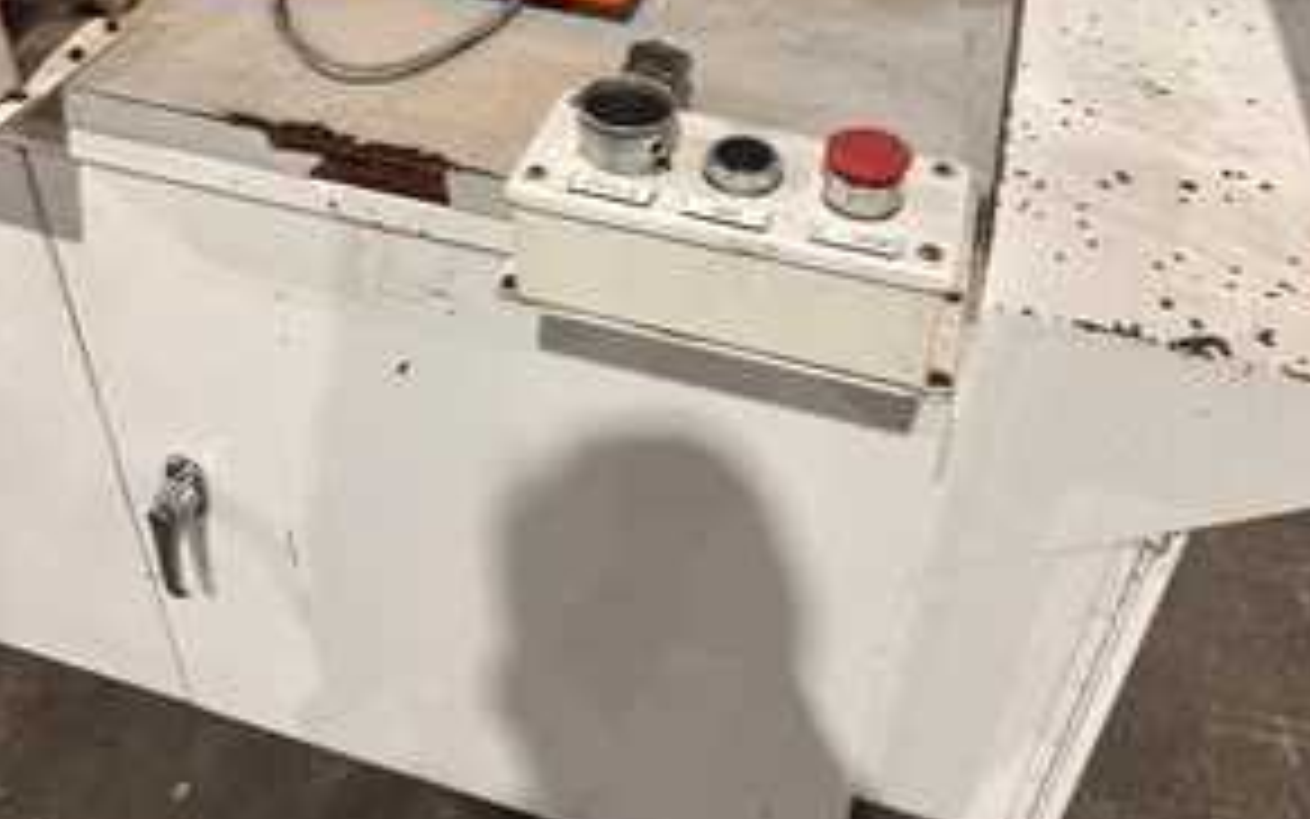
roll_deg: -3.6
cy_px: 135
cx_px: 662
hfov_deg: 55.3
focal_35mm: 35
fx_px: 1250
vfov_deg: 34.9
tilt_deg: -33.5
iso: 200
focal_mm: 6.86
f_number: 1.78
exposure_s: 1/60
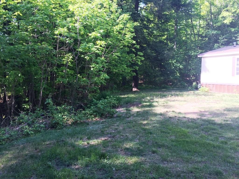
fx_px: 200
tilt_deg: -2.8
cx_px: 120
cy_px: 90
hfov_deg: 61.7
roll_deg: -3.2
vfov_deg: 48.2
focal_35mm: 29
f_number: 2.2
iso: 32
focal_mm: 4.15
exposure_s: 1/120
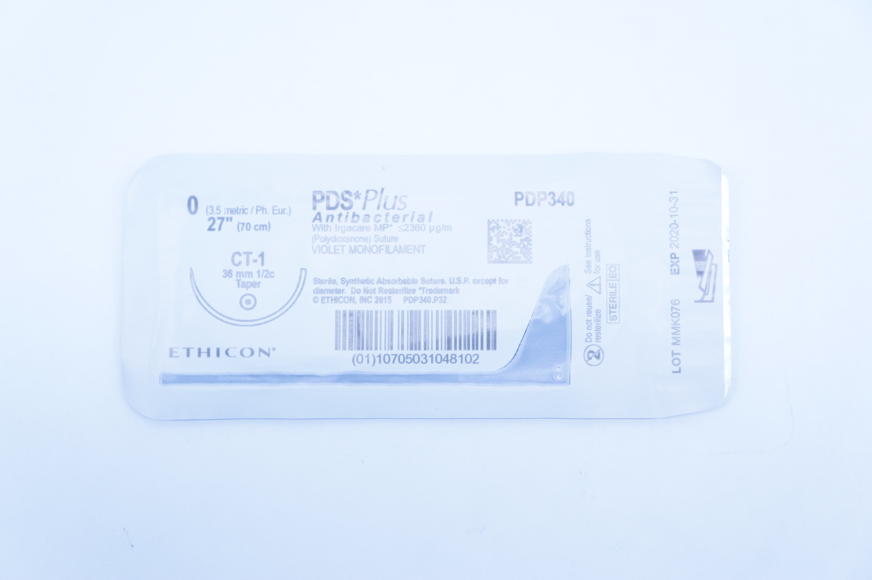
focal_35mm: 48
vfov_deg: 28.0
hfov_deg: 41.2
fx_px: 1161
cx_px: 436
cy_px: 290
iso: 800
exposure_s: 1/125
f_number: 5.6
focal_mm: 32
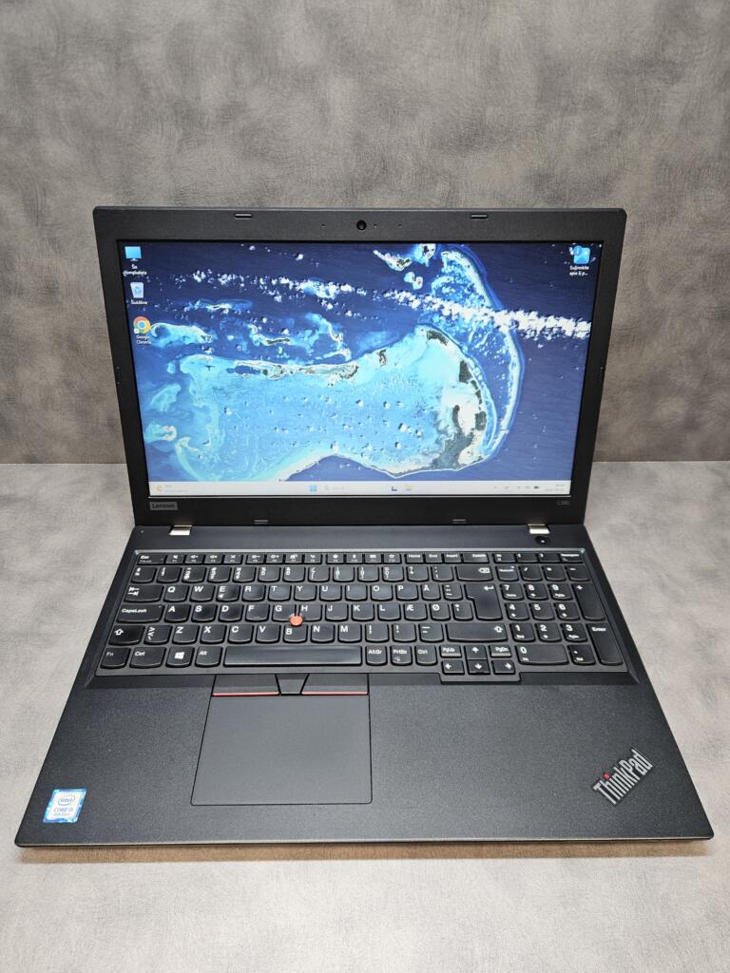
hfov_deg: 58.9
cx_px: 365
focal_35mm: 23
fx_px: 647
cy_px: 486
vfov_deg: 73.9
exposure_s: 1/50
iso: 80
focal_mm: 5.4
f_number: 1.8
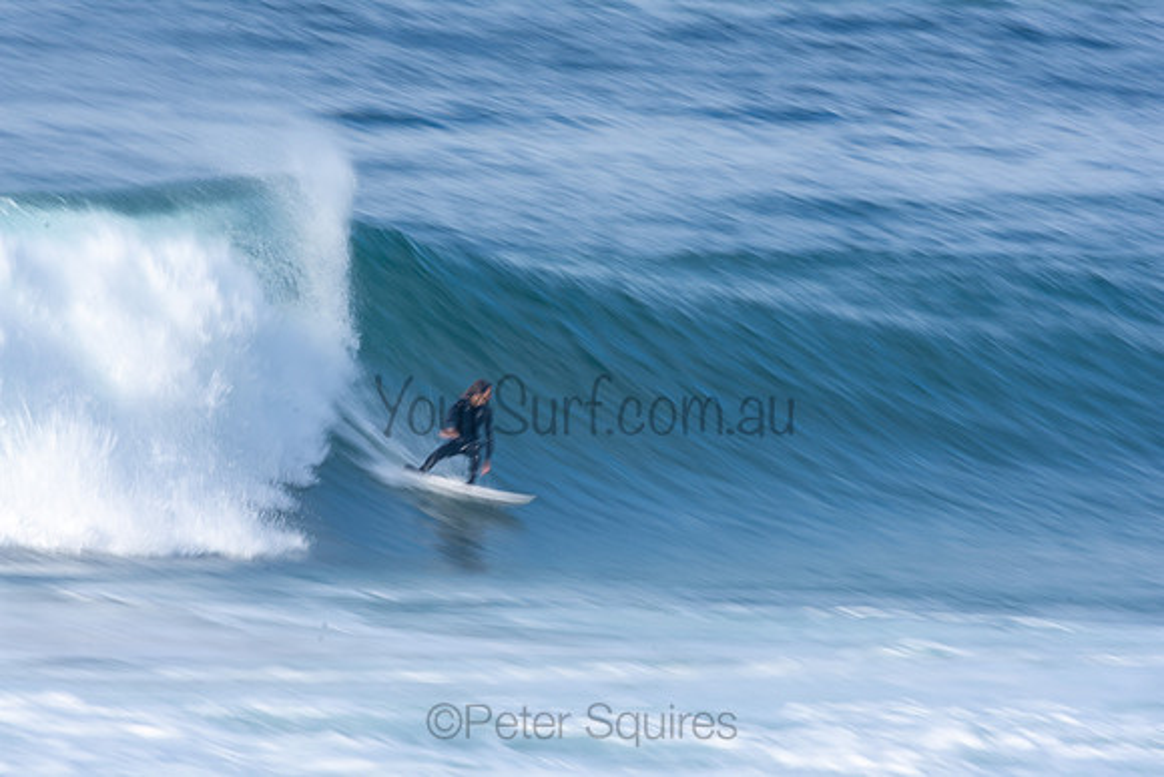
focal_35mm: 750
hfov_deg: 2.7
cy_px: 388
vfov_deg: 1.8
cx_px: 582
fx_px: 24255
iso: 100
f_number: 20
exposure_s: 1/30
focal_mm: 500
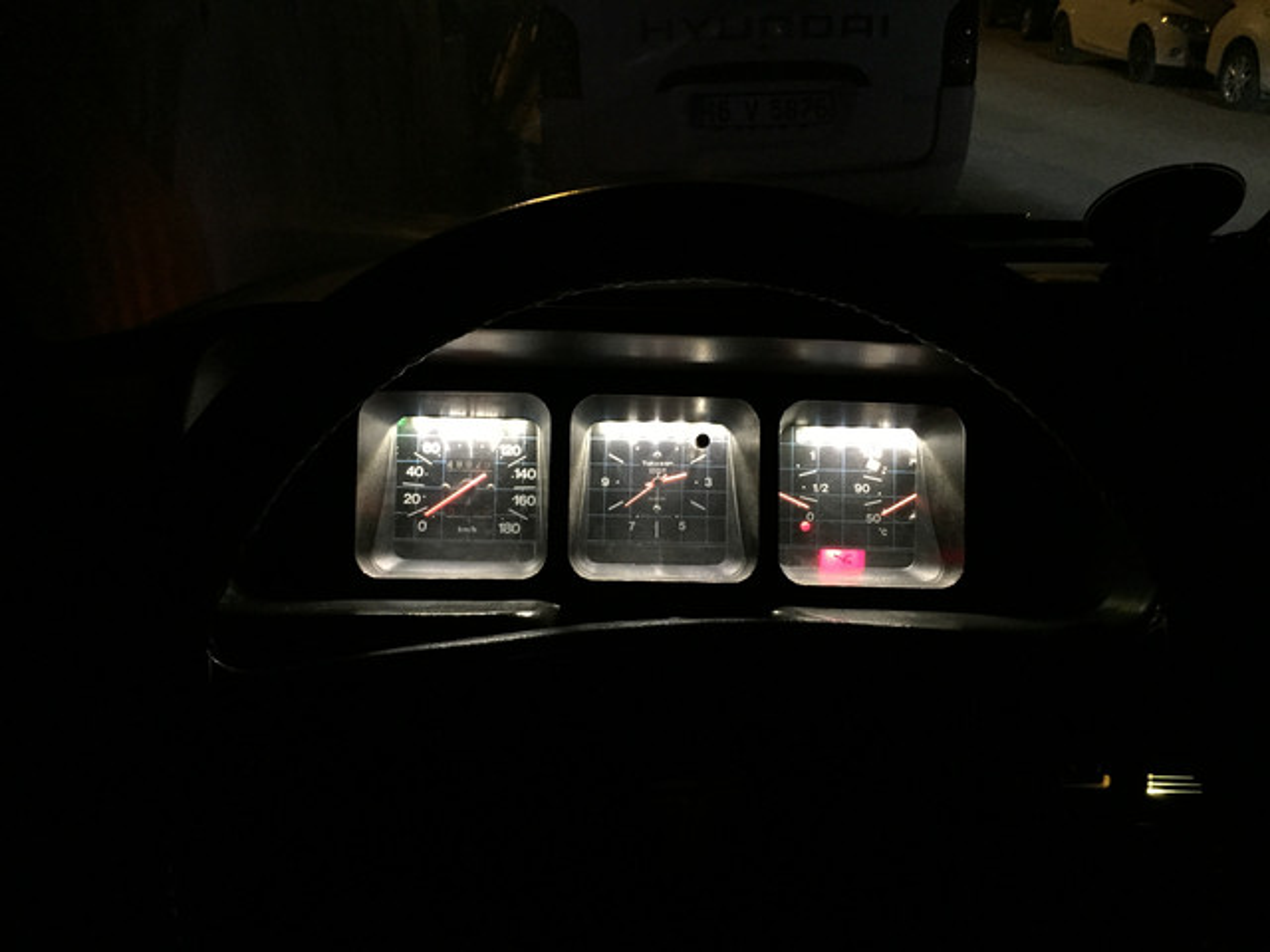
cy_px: 476
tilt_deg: -29.0
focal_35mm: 29
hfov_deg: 61.7
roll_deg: +0.9
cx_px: 635
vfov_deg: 48.2
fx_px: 1064
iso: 250
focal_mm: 4.15
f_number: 2.2
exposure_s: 1/25
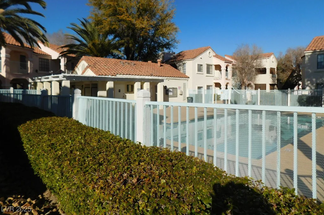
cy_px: 95
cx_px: 162
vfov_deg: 53.0
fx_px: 216
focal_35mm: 24
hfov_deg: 73.8
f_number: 6
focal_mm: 4
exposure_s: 1/1000
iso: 125
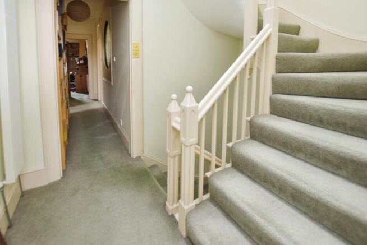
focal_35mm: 15
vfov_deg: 77.4
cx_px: 184
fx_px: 153
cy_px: 122
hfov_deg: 100.4
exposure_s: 1/60
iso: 720
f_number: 4
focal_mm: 10
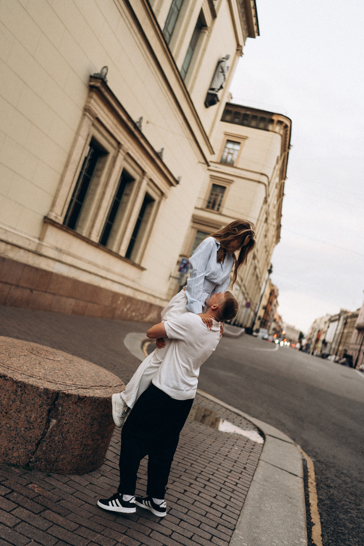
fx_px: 531
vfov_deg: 54.4
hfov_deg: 37.9
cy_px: 273
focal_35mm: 35
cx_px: 182
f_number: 1.4
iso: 320
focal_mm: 35
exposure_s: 1/640
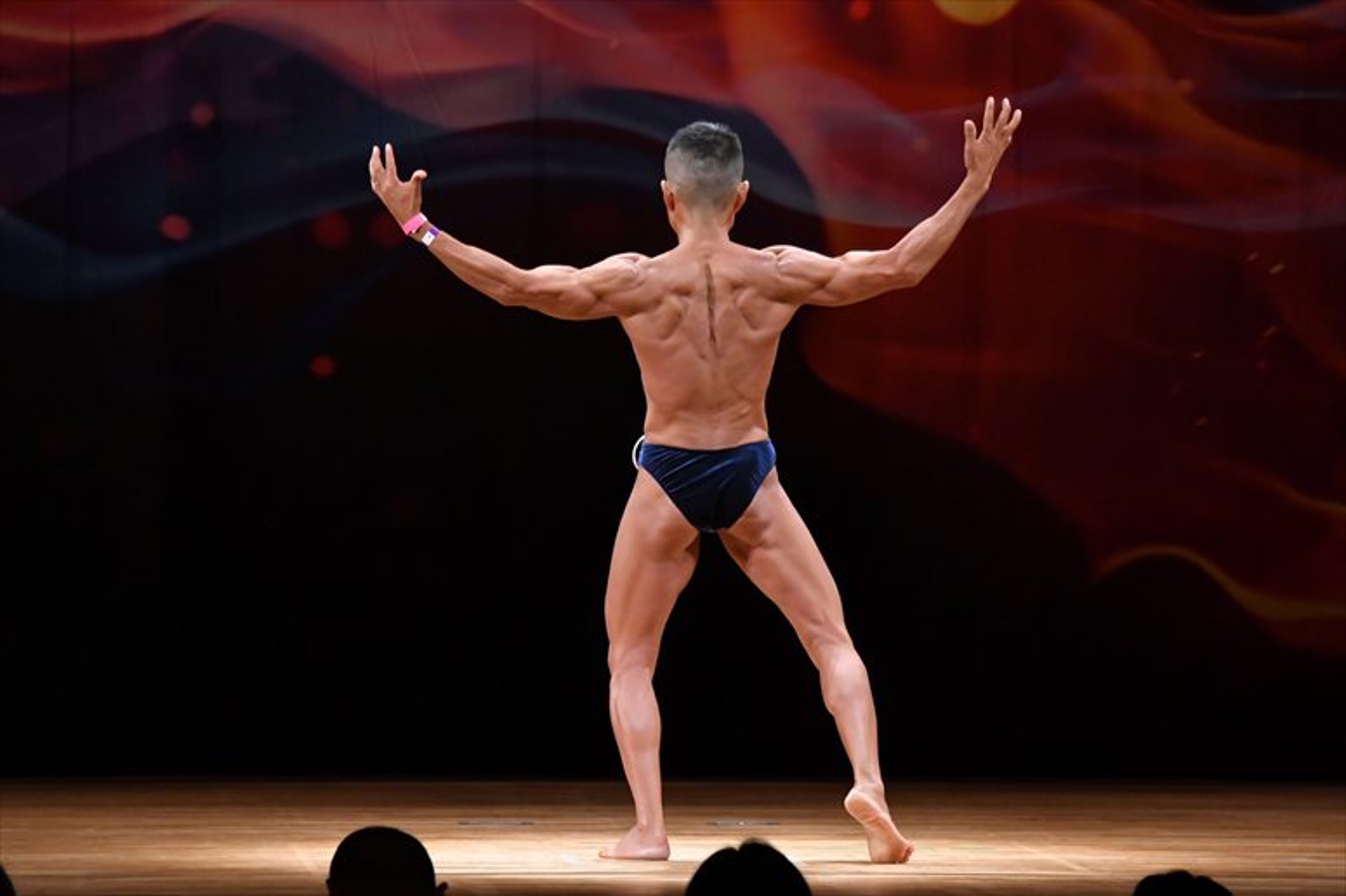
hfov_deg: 8.6
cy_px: 448
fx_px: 8969
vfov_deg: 5.7
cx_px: 673
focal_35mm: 240
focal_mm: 160
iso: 4000
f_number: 5.6
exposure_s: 1/400
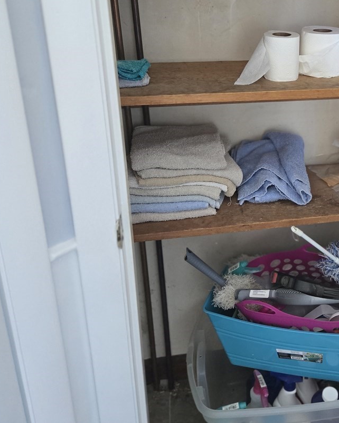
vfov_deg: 42.4
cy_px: 145
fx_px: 539
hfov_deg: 33.3
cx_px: 296
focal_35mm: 43
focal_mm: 5.4
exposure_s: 1/120
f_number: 1.8
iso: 800
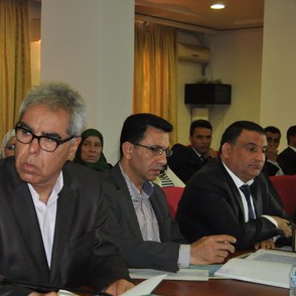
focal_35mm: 72
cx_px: 4
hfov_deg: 23.1
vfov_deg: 23.8
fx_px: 697
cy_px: 210
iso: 800
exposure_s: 1/60
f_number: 4
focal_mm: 26
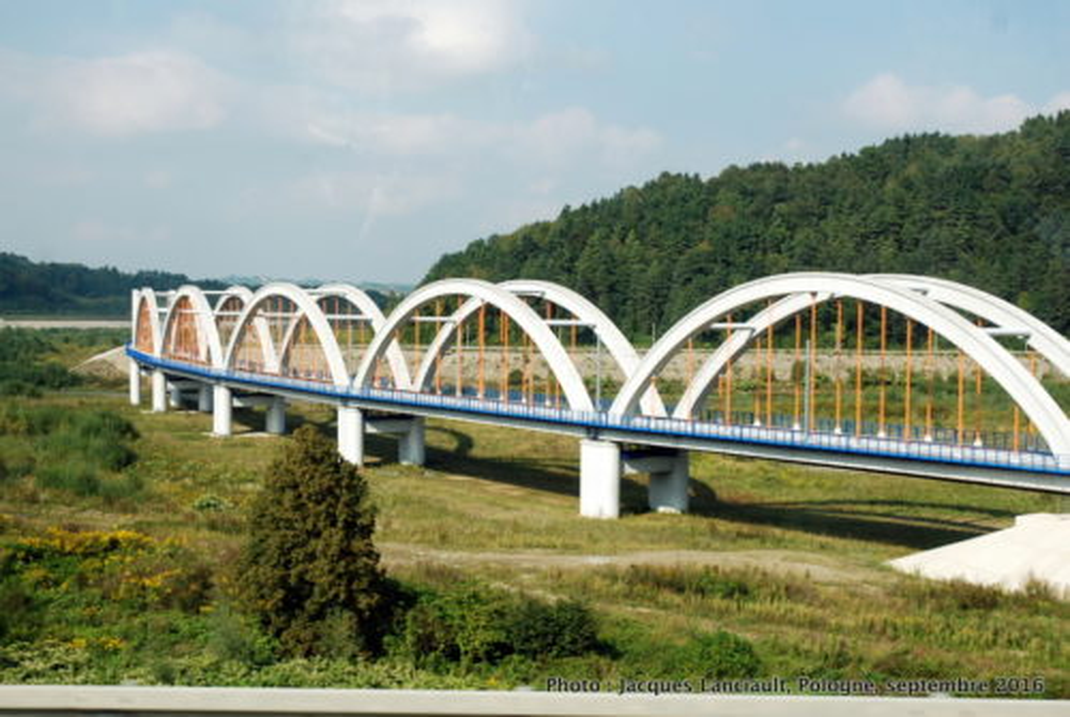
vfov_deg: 25.8
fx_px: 1563
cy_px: 358
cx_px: 535
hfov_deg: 37.8
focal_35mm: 52
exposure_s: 1/250
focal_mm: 35
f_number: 8
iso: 400
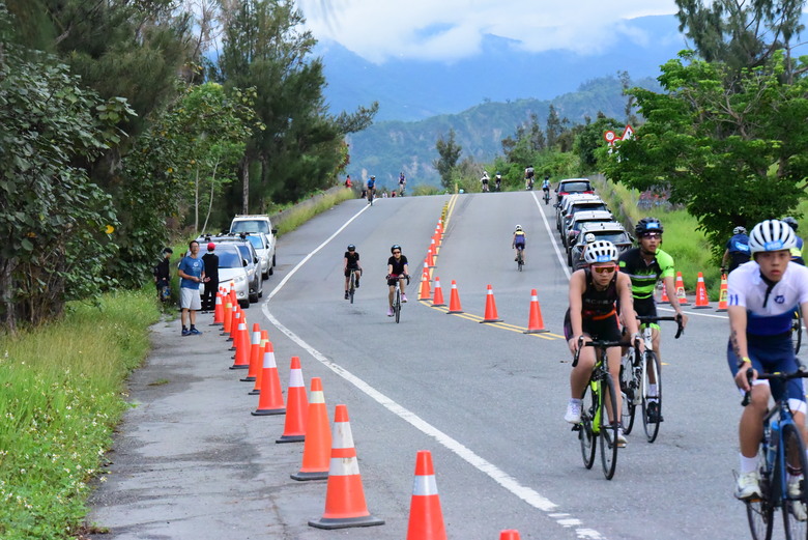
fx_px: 3032
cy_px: 270
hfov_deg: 15.2
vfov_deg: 10.2
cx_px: 404
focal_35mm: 135
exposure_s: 1/2500
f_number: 13
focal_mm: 135
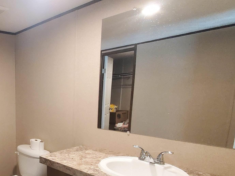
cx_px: 5
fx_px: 197
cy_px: 117
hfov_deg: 50.9
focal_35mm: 29
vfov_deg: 47.5
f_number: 2.2
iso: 640
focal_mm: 1.8
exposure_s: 1/60
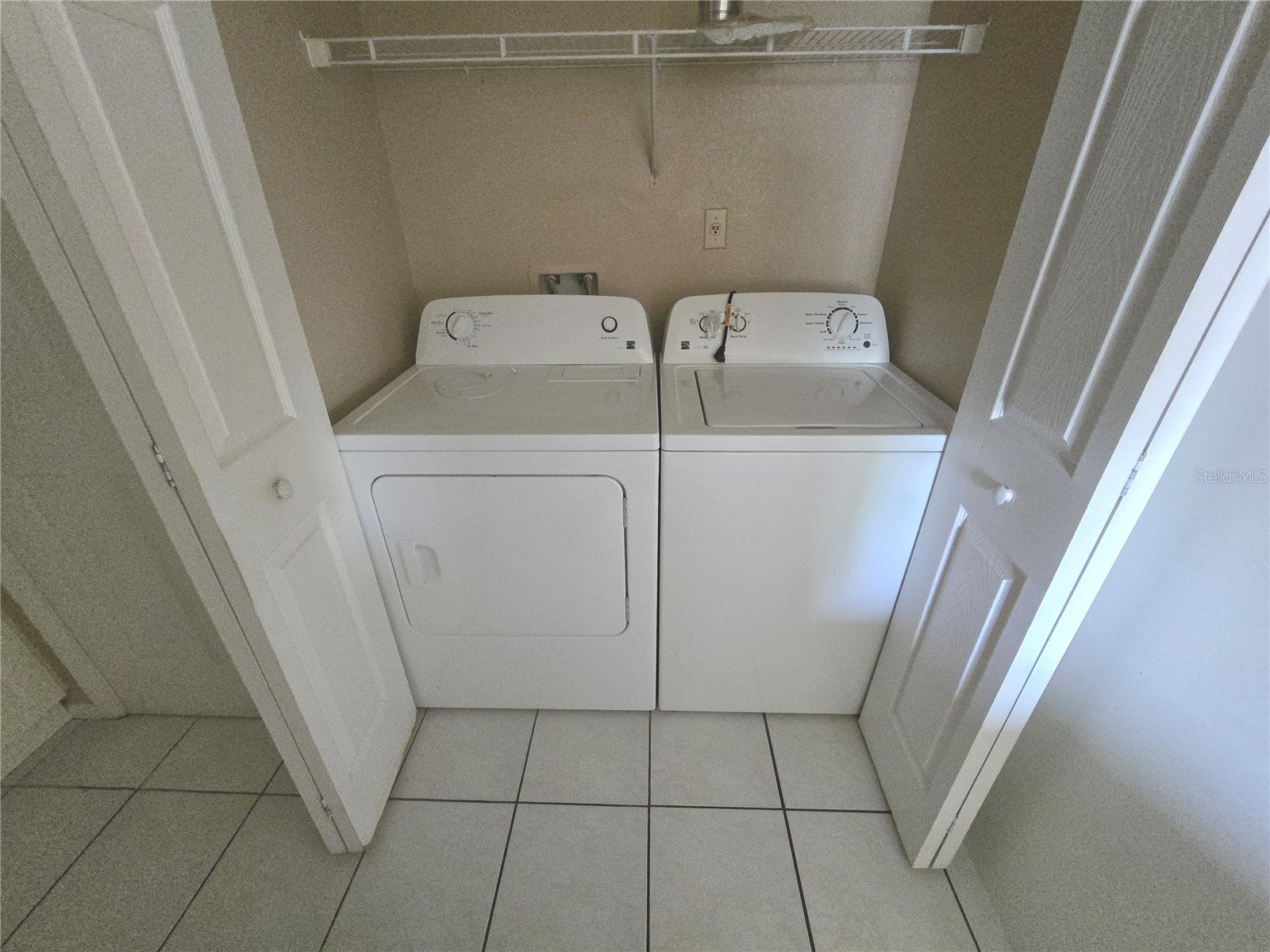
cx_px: 635
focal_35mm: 13
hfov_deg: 106.2
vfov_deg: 89.9
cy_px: 476
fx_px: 477
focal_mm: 2.2
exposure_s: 1/60
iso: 1250
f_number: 2.2
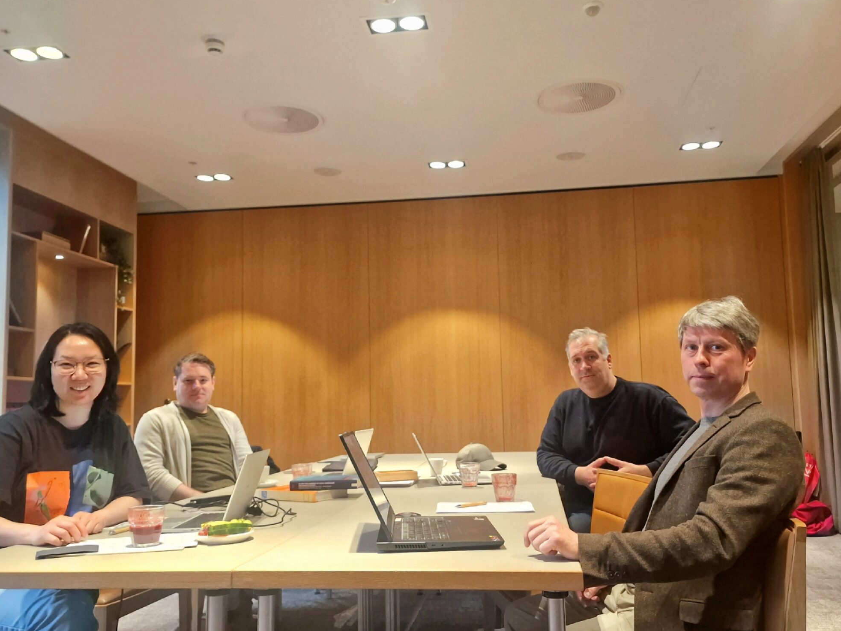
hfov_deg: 60.0
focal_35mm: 30
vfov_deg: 46.8
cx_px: 431
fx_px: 729
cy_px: 327
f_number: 1.8
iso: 400
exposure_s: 1/120
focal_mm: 6.4
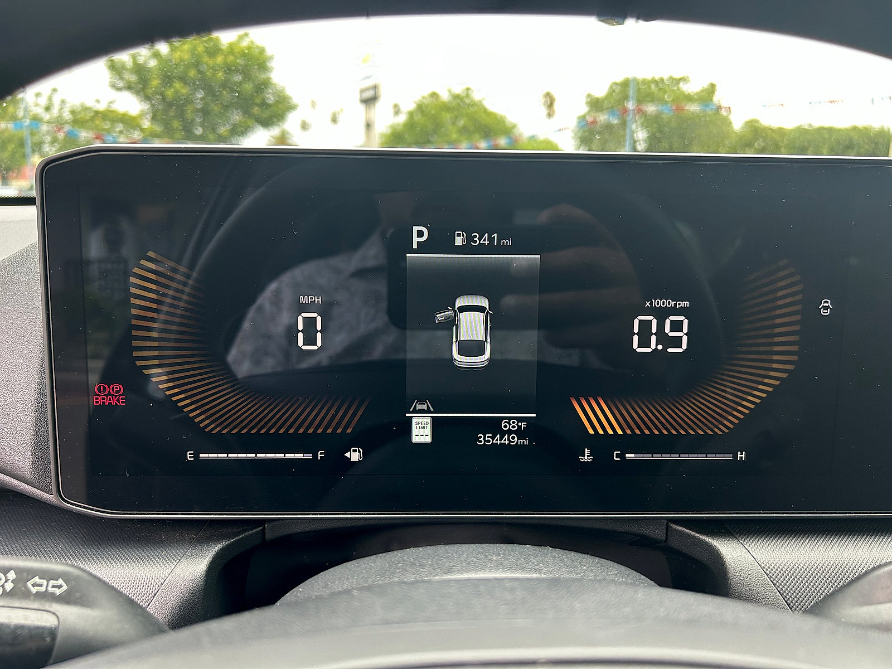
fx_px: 670
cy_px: 334
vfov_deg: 53.1
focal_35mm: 26
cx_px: 446
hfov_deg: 67.3
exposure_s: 1/121
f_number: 1.5
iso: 50
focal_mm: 5.7
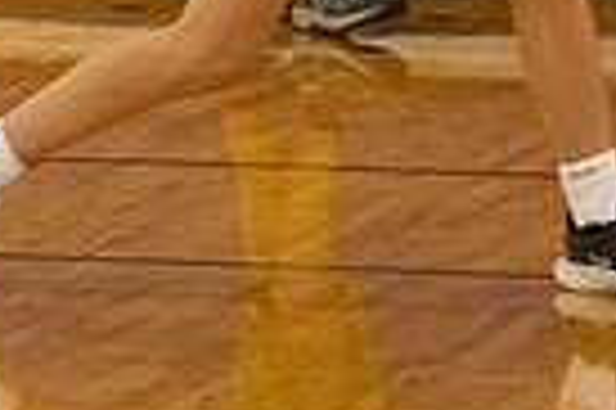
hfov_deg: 3.9
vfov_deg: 2.6
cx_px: 229
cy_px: -313
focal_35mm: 529
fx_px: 9041
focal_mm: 125
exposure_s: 1/800
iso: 10000
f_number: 4
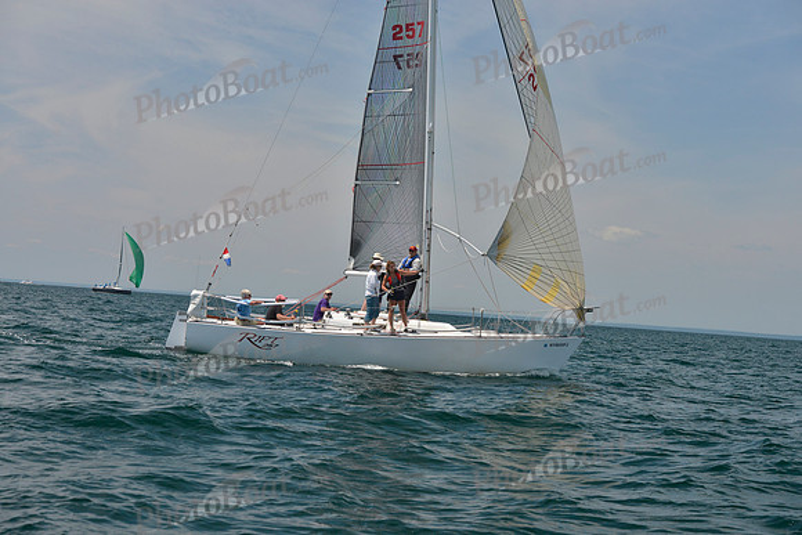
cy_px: 268
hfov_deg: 28.8
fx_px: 1560
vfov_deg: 19.5
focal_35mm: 70
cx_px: 401
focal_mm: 70
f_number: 8
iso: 400
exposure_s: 1/800
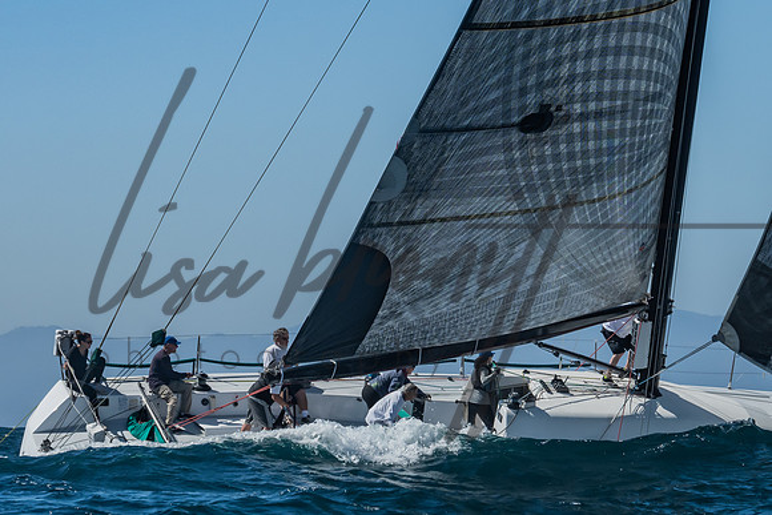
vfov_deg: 6.8
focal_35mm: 201
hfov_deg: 10.2
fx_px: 4307
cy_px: 184
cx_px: 471
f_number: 6.3
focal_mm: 84
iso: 160
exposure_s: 1/1250
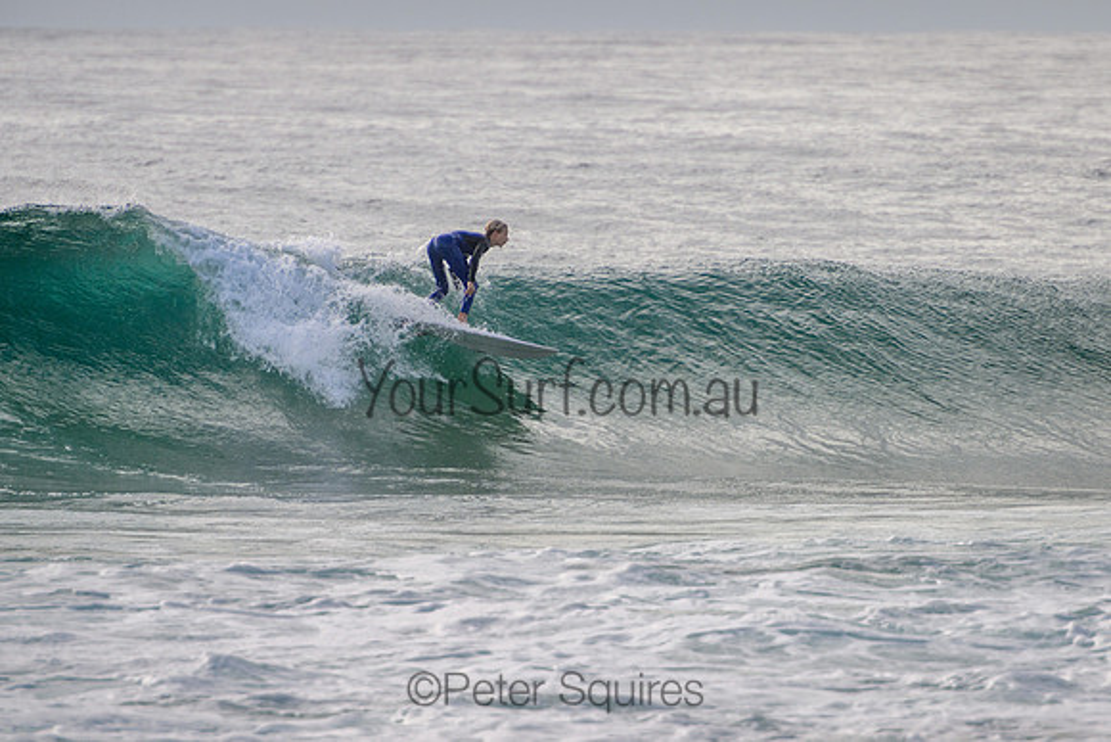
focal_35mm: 550
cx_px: 712
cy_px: 354
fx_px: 16982
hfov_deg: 3.7
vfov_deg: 2.5
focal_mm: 400
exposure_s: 1/2000
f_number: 5.6
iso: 250
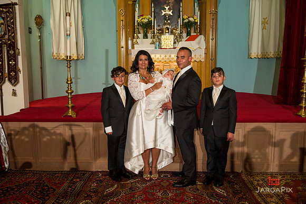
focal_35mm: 35
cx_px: 153
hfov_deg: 54.5
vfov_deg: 37.8
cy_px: 102
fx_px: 297
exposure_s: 1/200
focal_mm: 35
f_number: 5
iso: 640
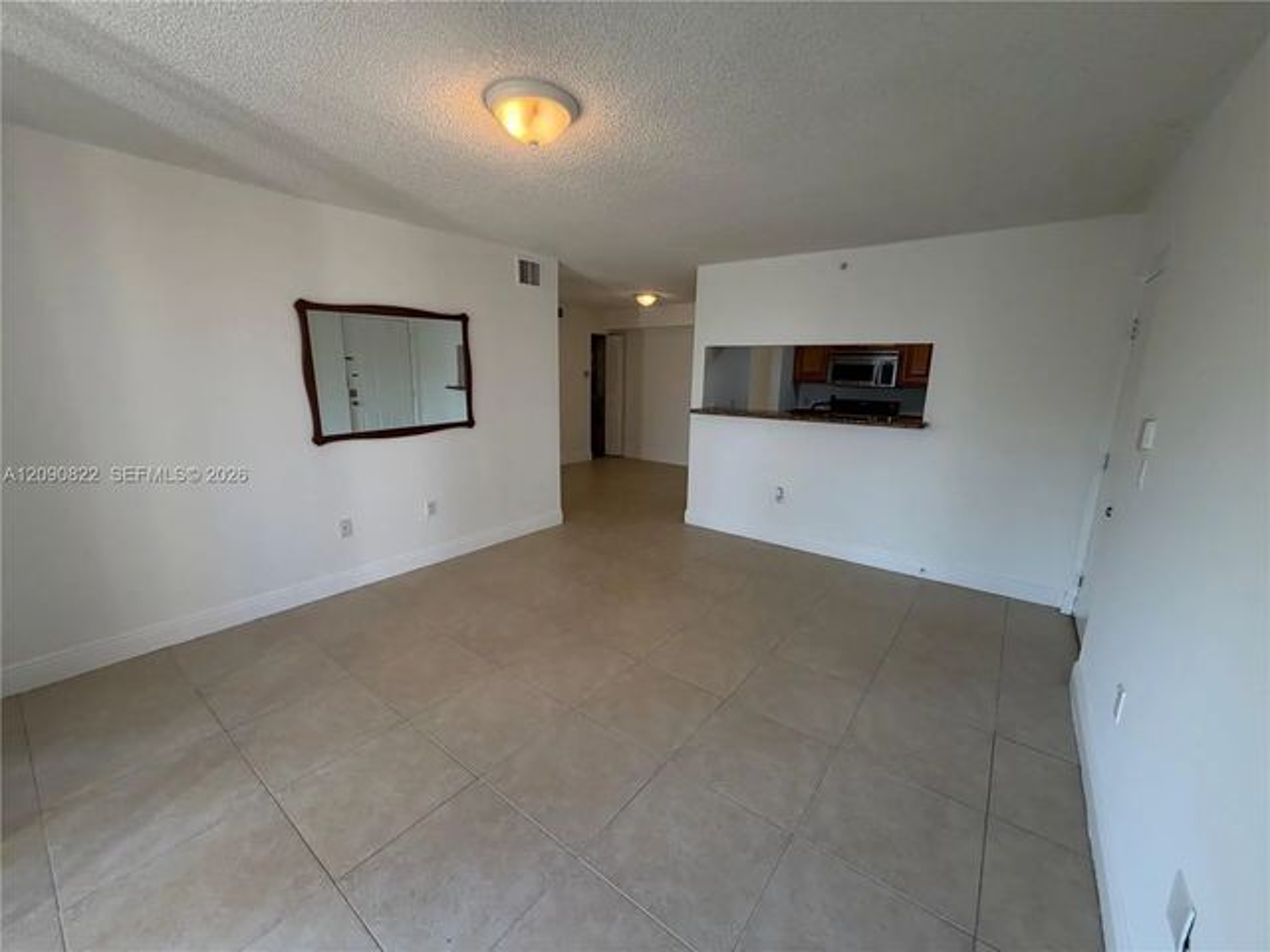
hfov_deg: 102.1
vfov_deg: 85.7
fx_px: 514
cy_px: 476
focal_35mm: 14
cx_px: 635
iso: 160
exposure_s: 1/120
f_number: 2.2
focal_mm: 2.22
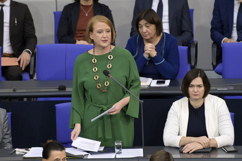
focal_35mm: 500
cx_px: 121
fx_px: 3359
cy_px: 80
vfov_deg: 2.7
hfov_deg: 4.1
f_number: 5.6
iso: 10000
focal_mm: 500
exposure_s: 1/320
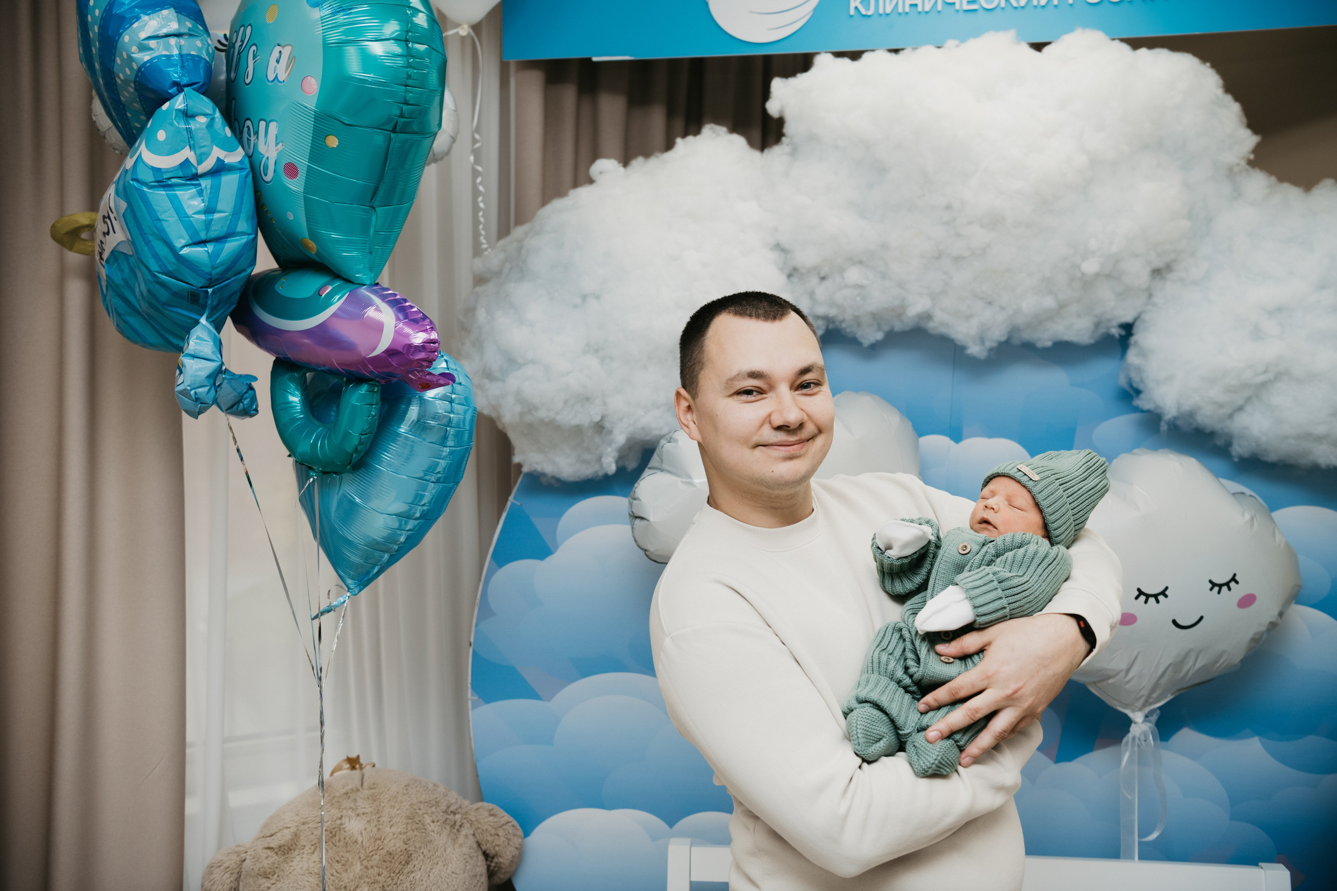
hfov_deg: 50.7
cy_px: 446
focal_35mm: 38
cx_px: 668
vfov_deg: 35.1
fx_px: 1411
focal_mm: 38
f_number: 4
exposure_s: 1/160
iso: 200
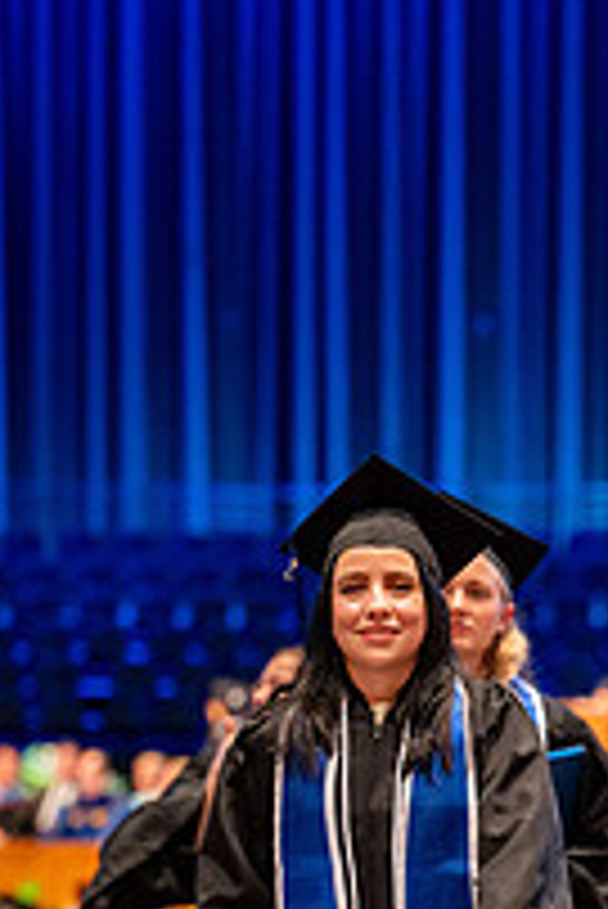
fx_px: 6474
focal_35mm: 256
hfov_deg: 5.4
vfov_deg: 8.0
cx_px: 500
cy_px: 765
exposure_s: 1/80
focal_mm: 115
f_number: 2.8
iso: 1600
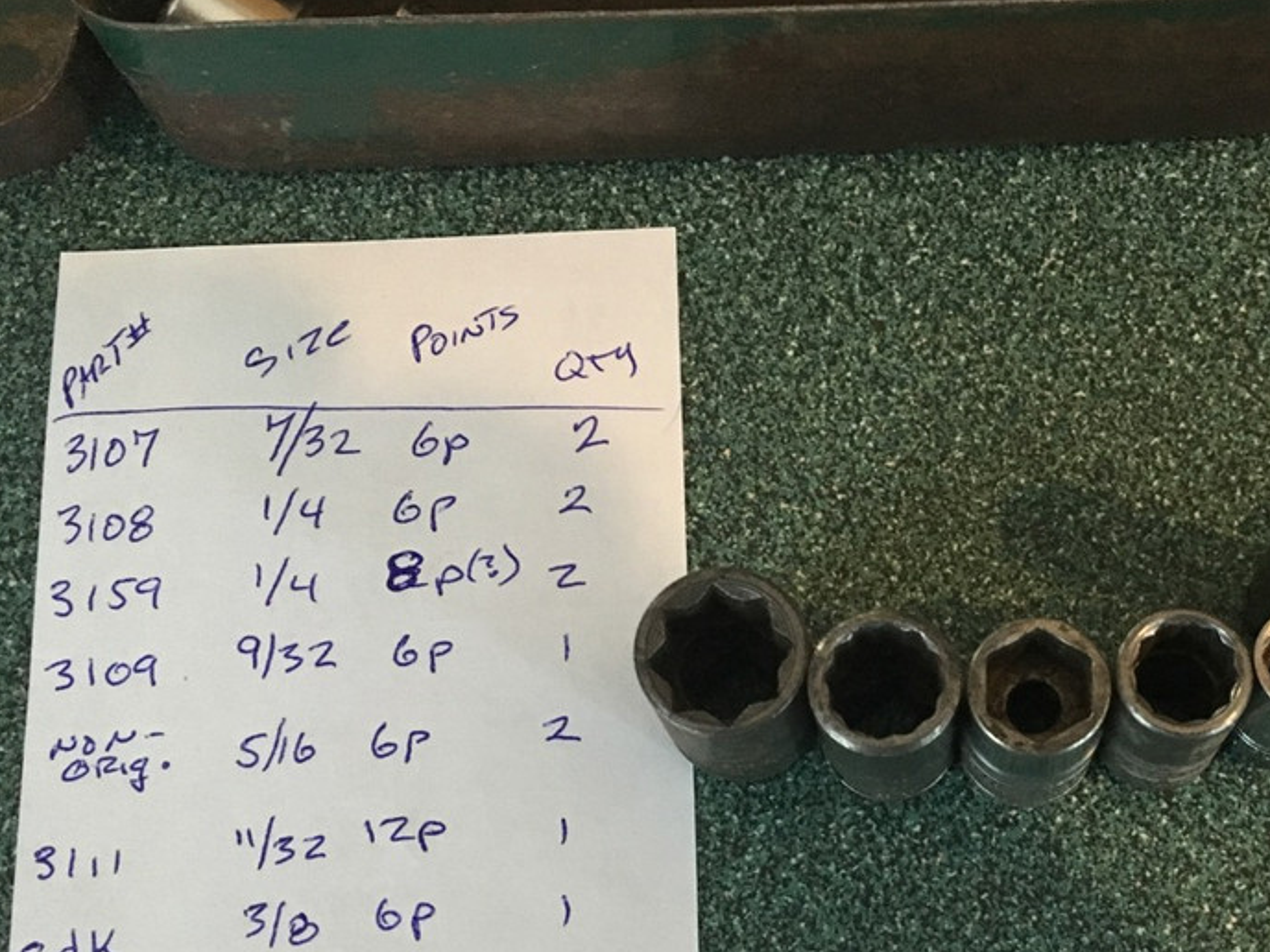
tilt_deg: -75.9
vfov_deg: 31.7
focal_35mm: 45
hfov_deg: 40.7
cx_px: 977
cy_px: 688
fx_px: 1651
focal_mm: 4.15
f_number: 2.2
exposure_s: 1/15
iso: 250
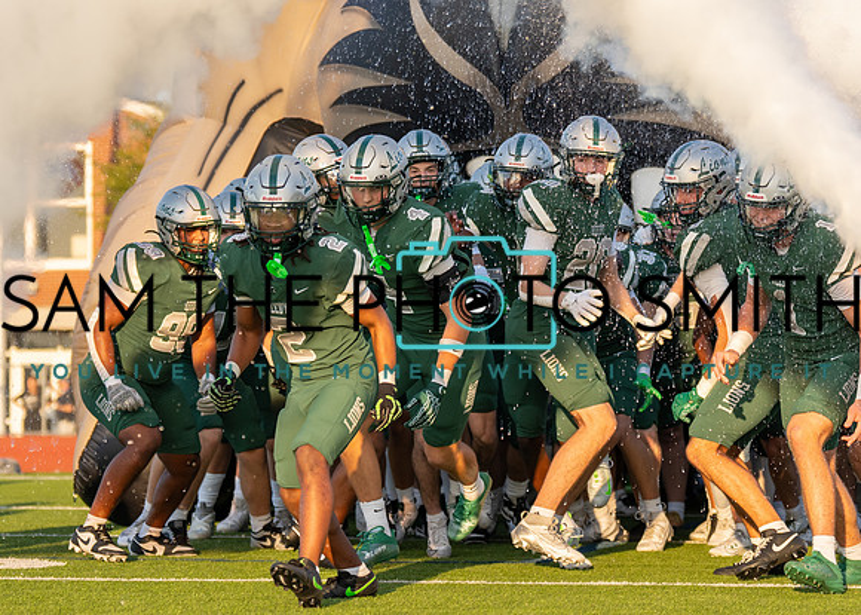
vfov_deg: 7.9
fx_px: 4457
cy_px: 319
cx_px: 470
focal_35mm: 182
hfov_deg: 11.0
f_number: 2.8
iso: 160
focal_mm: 92
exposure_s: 1/1600
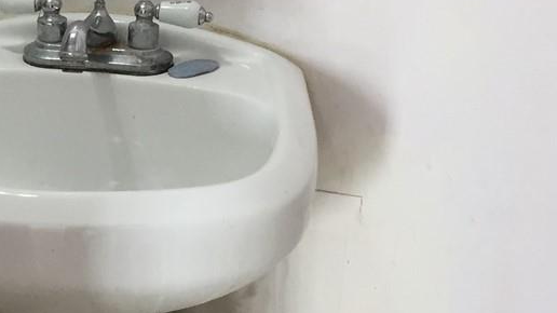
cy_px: 103
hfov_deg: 21.2
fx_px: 1447
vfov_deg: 12.3
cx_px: 31
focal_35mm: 98
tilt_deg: -21.4
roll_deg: +1.2
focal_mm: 4.15
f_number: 2.2
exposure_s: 1/30
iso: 32
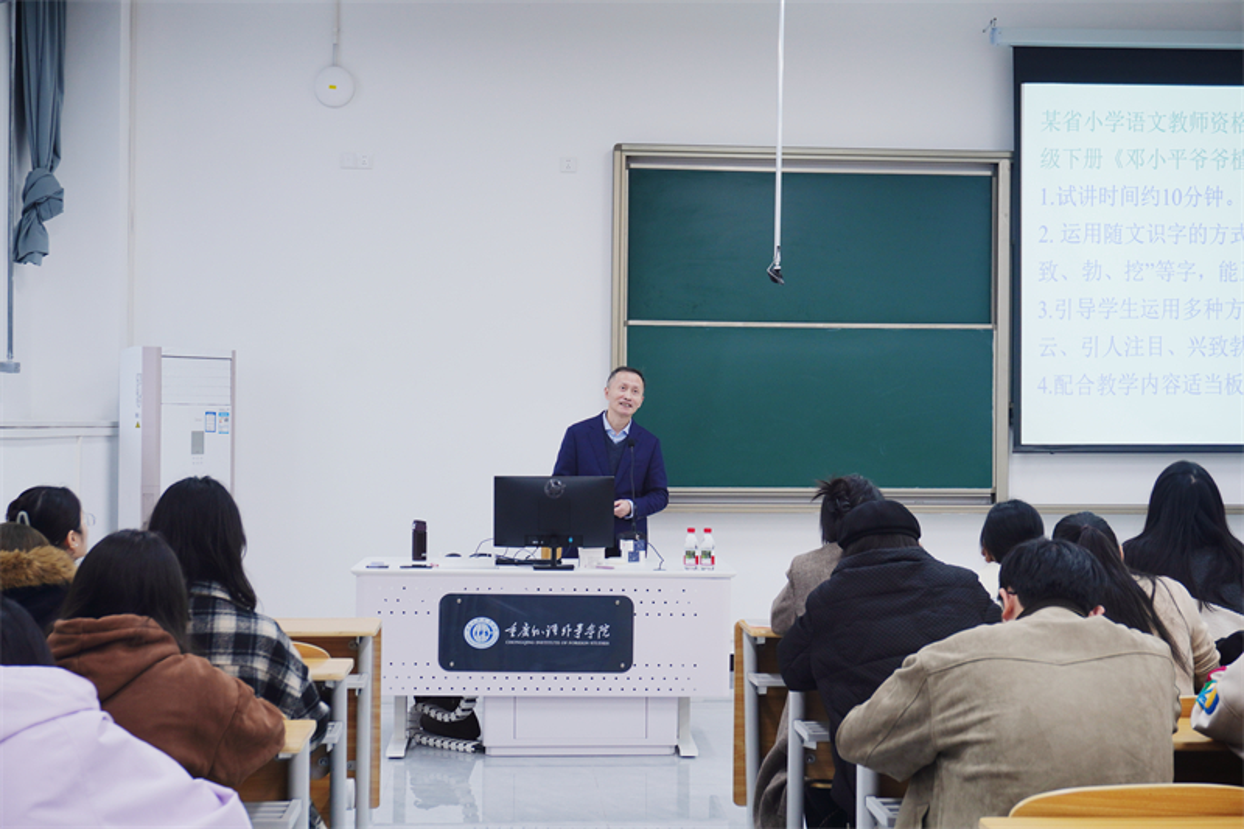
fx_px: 1606
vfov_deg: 28.9
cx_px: 622
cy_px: 414
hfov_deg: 42.3
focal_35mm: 46
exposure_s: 1/15
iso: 80
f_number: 5.6
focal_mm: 31
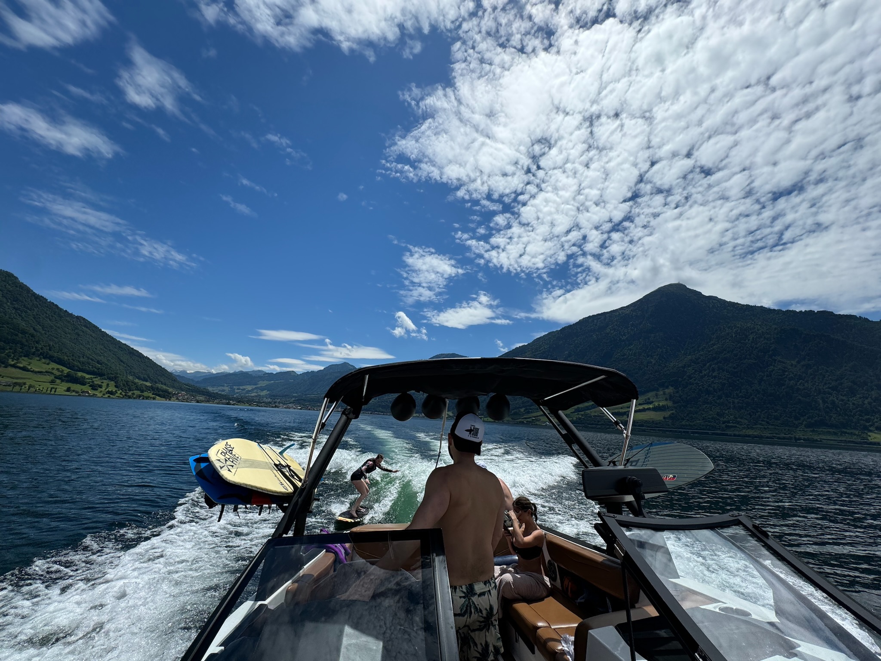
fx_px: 356
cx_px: 440
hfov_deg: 102.1
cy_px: 330
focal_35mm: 14
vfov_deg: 85.7
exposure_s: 1/4630
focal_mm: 2.22
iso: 50
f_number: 2.2
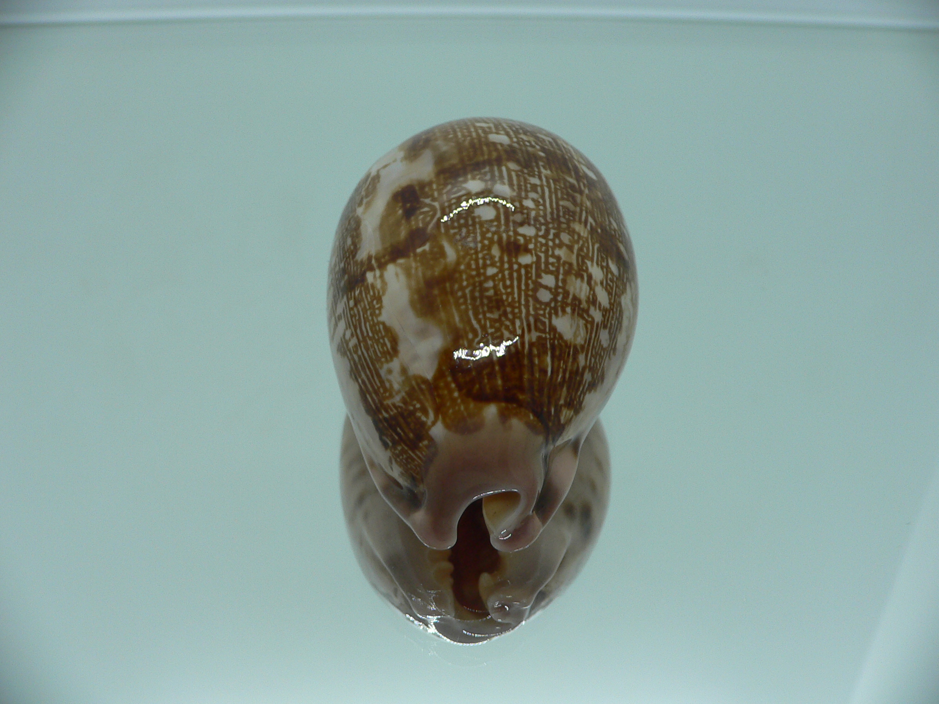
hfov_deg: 52.6
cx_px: 470
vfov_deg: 40.7
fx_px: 949
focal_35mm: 35
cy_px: 352
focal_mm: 4.6
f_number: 2.8
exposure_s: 1/60
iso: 80
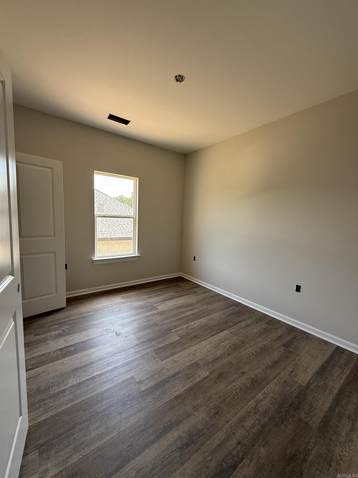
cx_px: 179
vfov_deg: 102.1
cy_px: 239
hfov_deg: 85.7
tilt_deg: -7.4
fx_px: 193
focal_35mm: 14
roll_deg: -1.7
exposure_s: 1/99
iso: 64
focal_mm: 2.22
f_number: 2.2
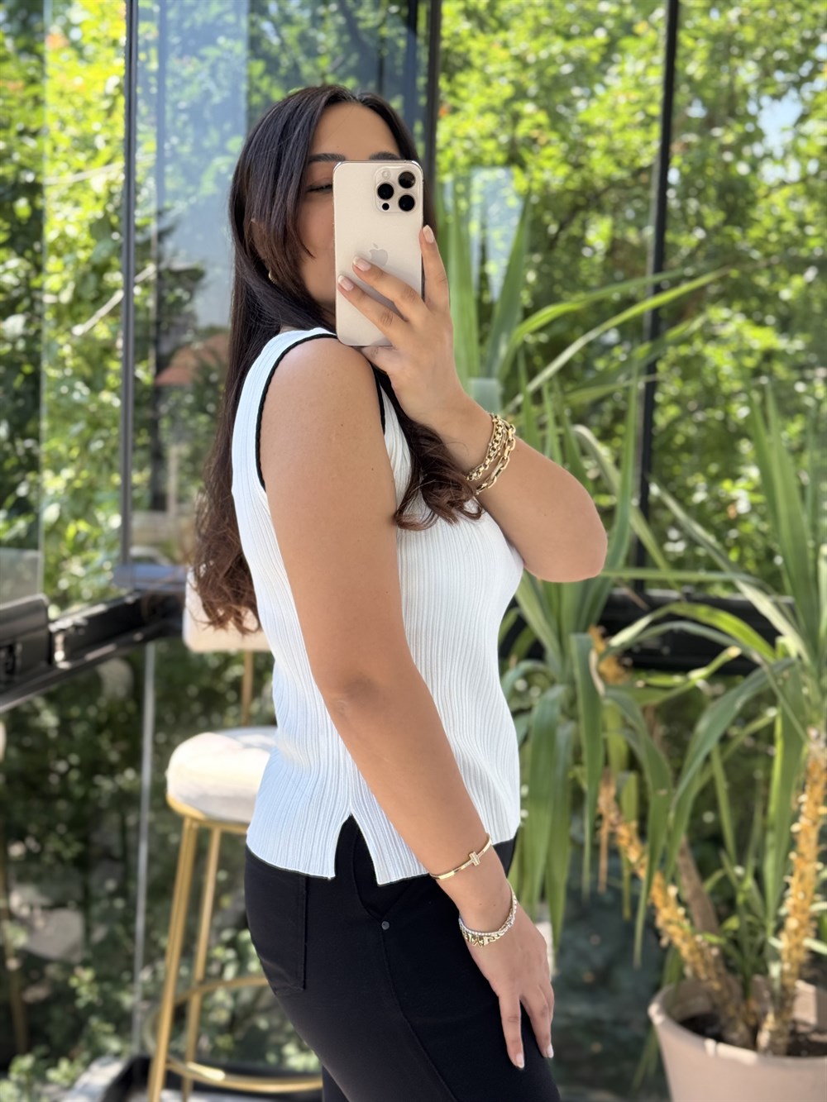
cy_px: 551
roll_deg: -3.2
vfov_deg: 39.7
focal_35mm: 48
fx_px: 1529
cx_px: 414
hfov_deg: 30.3
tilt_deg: -21.7
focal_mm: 6.76
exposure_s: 1/388
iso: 80
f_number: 1.78
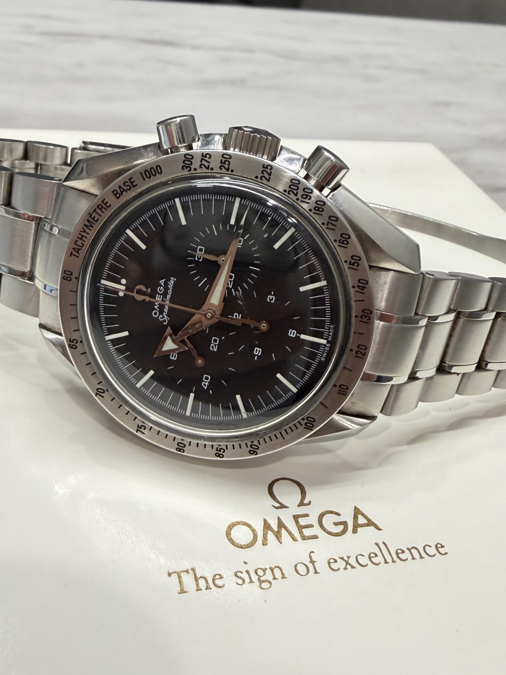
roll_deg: -10.5
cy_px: 377
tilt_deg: -33.0
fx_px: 682
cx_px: 214
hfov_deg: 40.6
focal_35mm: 35
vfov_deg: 52.5
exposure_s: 1/100
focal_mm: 2.22
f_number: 2.2
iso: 250
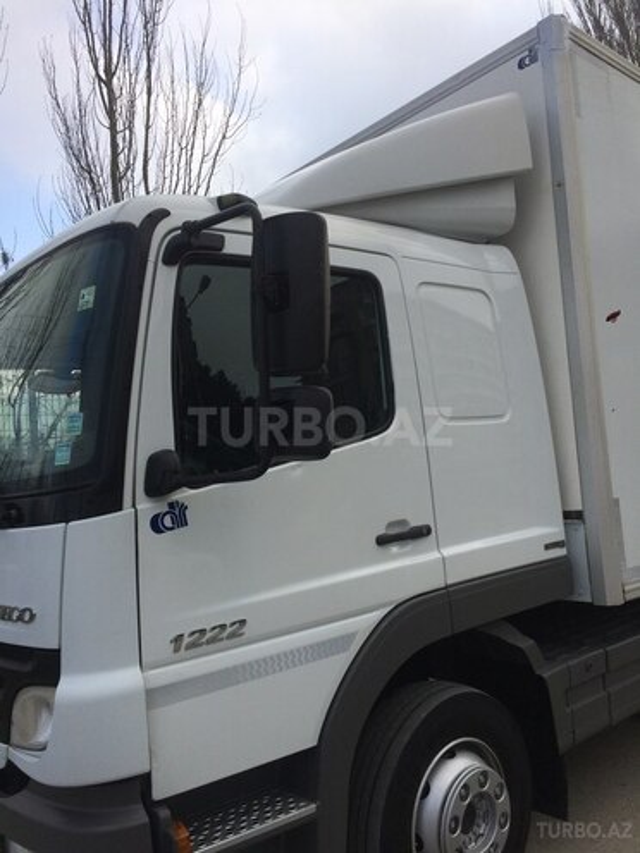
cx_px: 320
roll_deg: +4.1
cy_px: 426
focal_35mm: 29
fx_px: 715
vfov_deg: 61.7
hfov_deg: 48.2
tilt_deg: +0.1
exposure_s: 1/1414
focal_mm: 4.15
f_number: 2.2
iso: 32
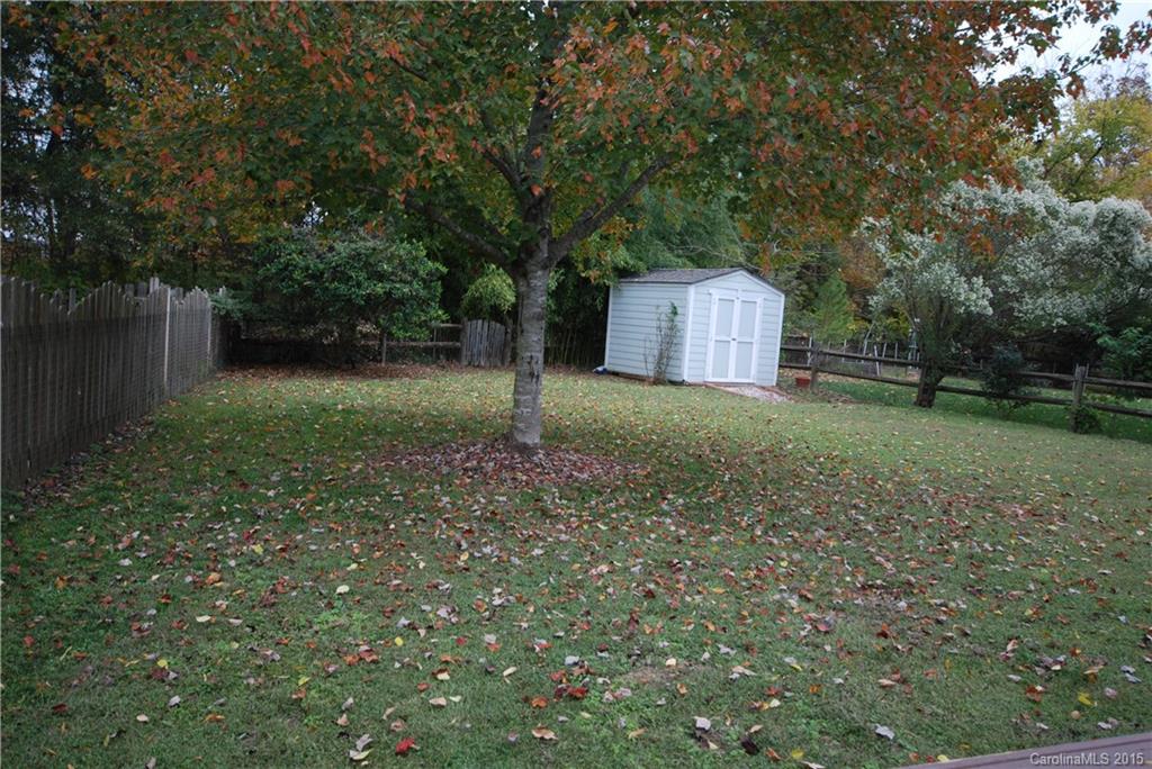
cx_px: 576
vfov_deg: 43.7
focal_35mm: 30
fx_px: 961
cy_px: 384
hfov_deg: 61.9
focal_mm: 20
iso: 100
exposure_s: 1/60
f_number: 5.6
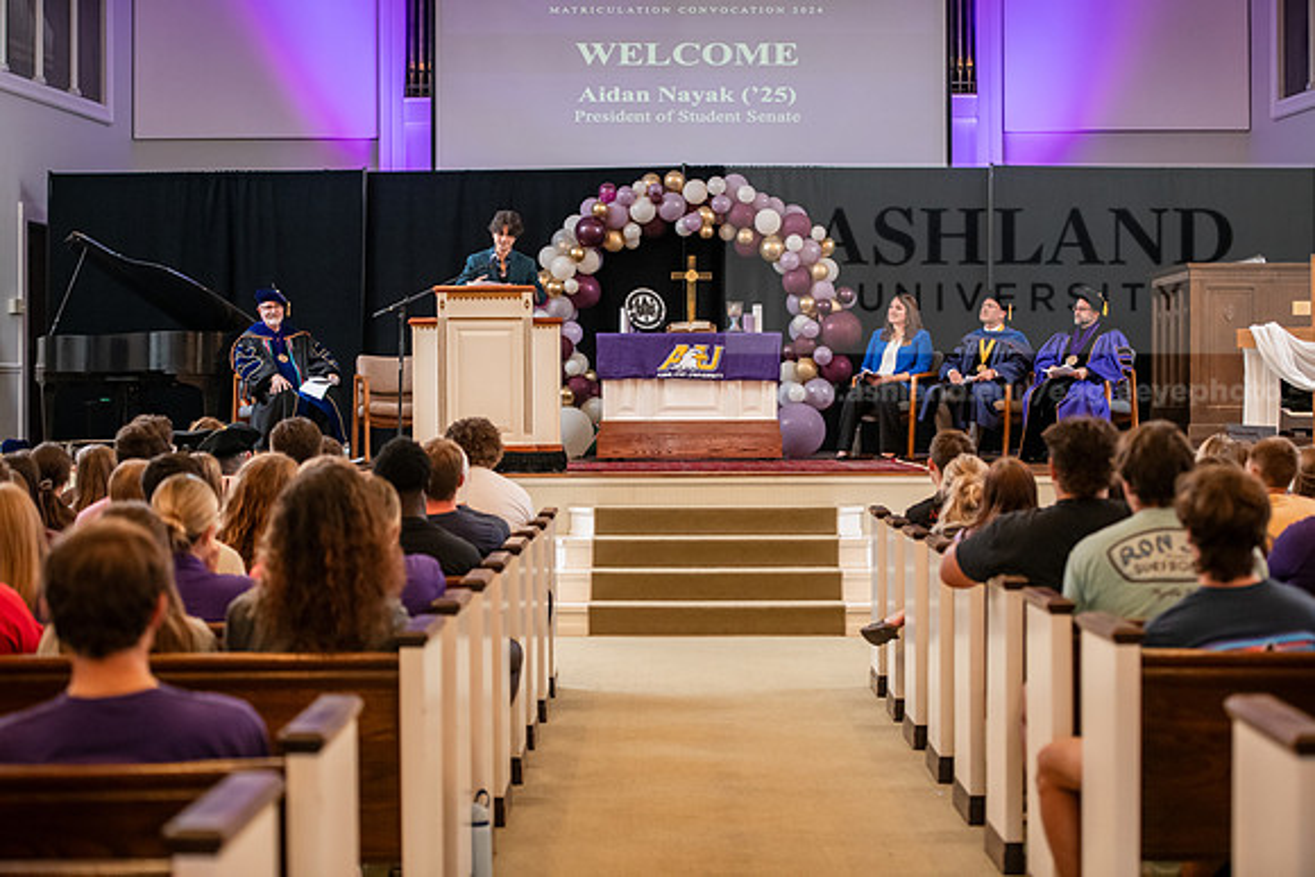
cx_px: 658
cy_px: 438
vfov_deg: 19.5
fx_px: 2557
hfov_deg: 28.8
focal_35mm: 70
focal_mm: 70
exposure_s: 1/160
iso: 2000
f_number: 3.2
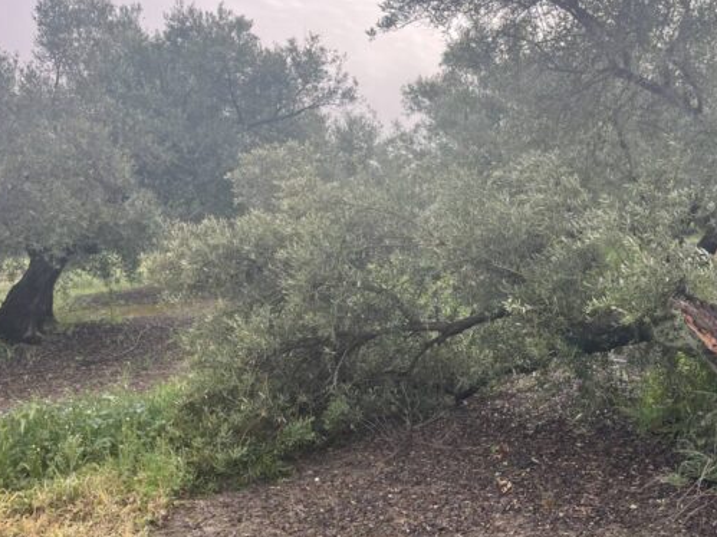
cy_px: 293
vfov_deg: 35.9
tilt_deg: -3.2
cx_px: 513
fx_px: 828
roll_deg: +1.7
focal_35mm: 40
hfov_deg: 45.6
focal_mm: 5.1
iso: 40
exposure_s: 1/248
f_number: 1.6
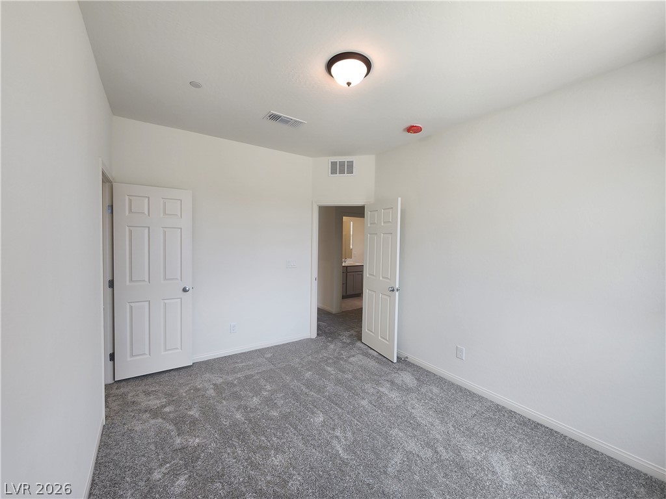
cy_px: 250
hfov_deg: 106.2
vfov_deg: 89.9
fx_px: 250
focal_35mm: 13
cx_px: 333
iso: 50
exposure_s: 1/60
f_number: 2.2
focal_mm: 2.2
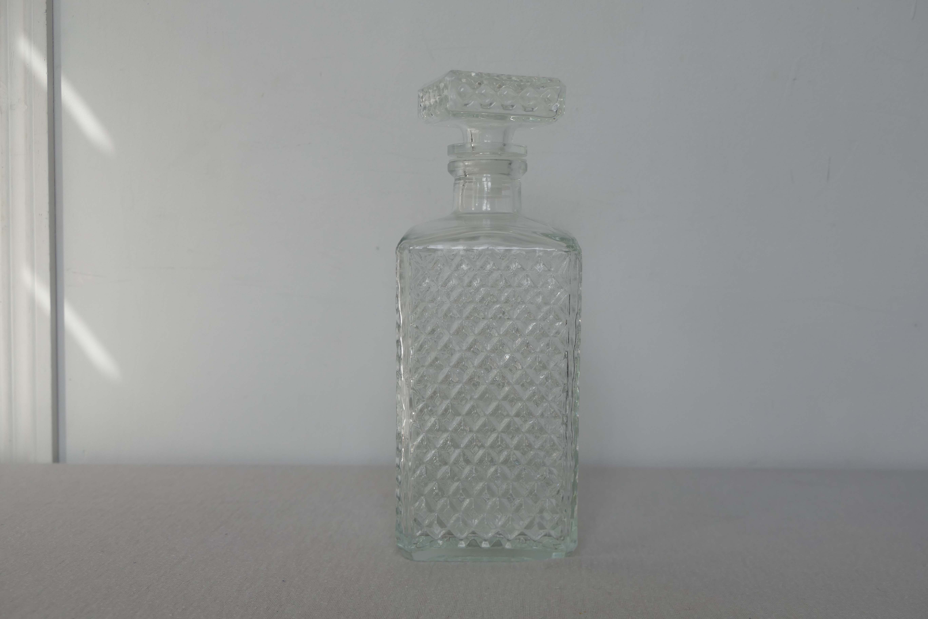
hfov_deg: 53.1
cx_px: 464
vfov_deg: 36.9
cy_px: 310
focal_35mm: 36
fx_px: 928
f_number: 3.1
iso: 125
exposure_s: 1/500
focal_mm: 13.16
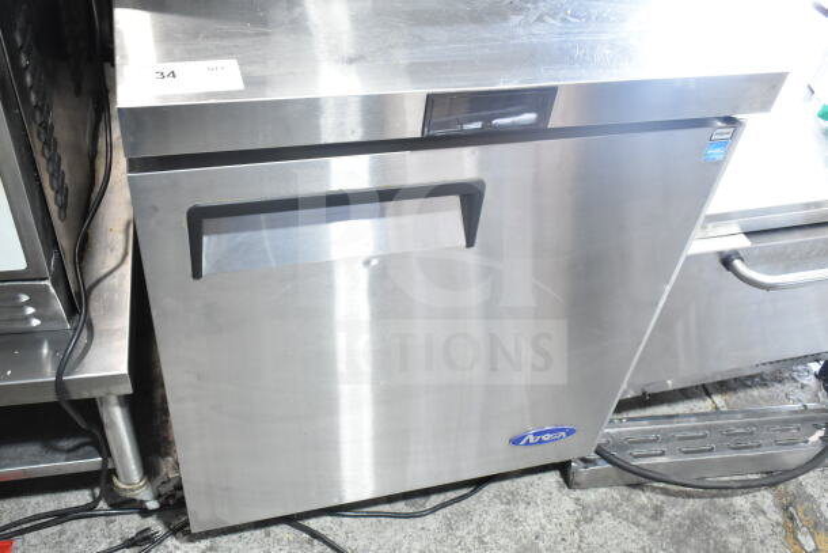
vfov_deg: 38.4
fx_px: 794
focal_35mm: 34
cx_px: 414
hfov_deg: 55.1
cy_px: 276
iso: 1600
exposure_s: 1/100
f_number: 5
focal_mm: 23
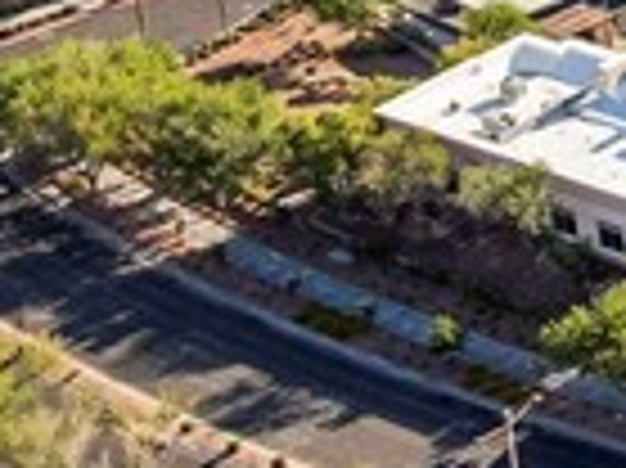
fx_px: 3198
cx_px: 1626
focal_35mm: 177
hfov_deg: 9.6
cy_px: -396
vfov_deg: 8.1
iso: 230
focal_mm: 12.29
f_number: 2.8
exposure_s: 1/120
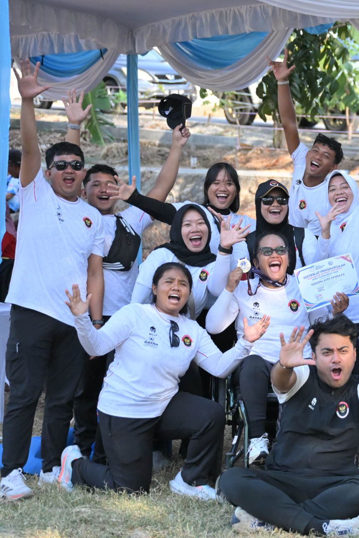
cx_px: 364
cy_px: 269
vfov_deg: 25.7
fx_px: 1181
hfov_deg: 16.9
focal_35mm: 79
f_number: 2.8
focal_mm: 51
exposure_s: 1/6400
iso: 2000
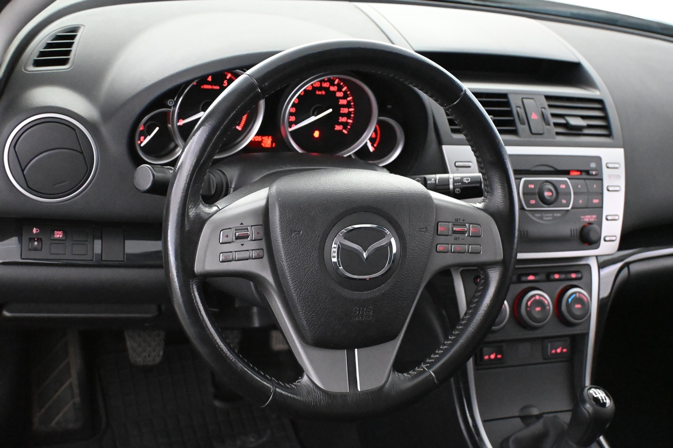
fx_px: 855
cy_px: 224
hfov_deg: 43.0
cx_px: 336
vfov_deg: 29.4
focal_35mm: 46
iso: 11400
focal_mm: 30.5
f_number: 4.8
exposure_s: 1/60
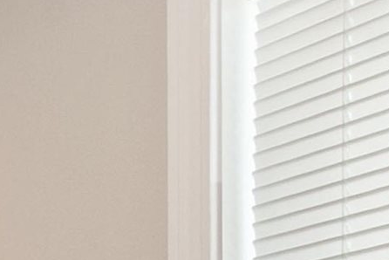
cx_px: -882
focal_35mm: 124
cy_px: 553
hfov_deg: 10.1
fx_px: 1341
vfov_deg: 10.1
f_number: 11
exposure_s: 1/4
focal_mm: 12
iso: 200
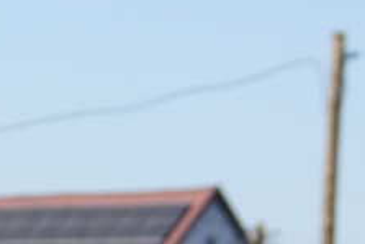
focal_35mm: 516
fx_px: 5238
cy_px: 502
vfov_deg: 2.7
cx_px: -334
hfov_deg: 4.0
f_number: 7.1
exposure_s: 1/200
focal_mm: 75
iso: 100
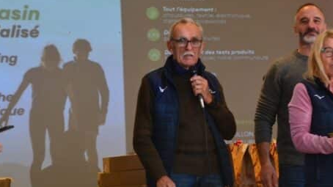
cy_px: 90
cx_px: 279
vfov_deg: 12.0
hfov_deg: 20.8
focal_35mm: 101
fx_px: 891
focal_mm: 38
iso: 800
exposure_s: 1/60
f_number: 4.5
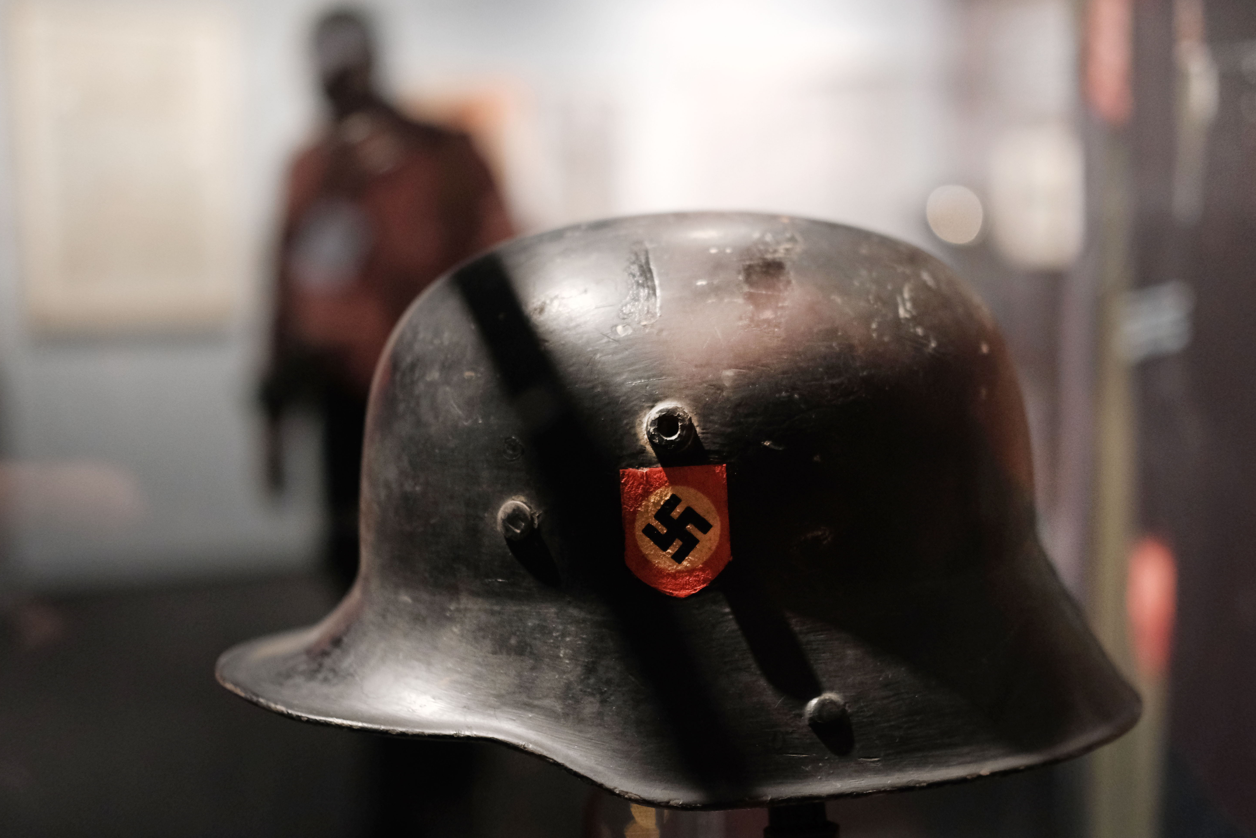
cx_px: 663
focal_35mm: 57
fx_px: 1989
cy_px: 441
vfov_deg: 23.8
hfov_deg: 35.0
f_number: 2
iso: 2500
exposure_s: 1/52
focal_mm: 35
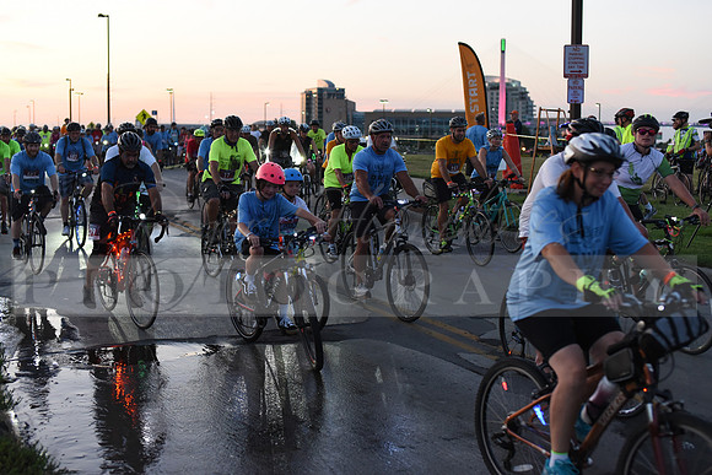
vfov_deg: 27.0
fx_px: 989
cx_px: 356
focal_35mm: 50
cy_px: 238
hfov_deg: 39.6
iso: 2500
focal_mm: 50
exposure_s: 1/400
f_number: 2.8
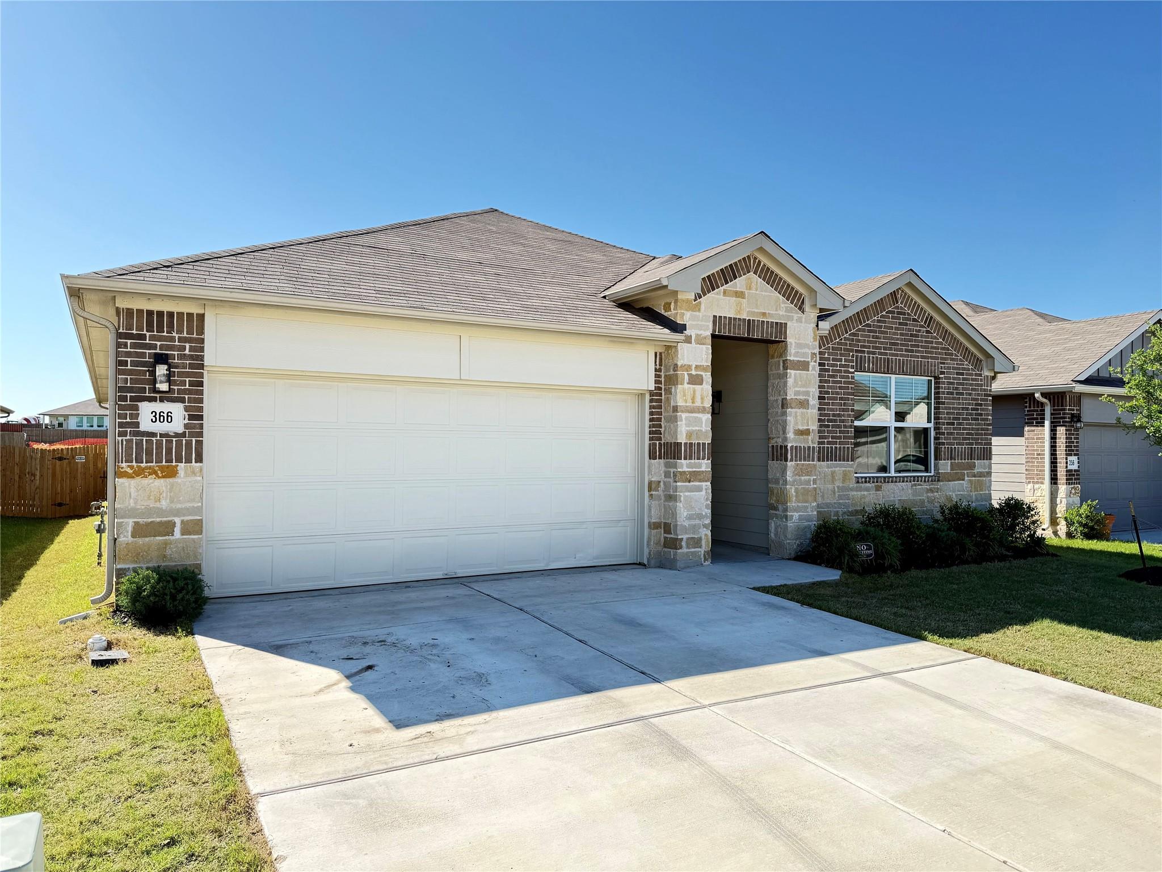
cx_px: 581
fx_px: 806
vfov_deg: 56.8
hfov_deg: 71.6
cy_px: 436
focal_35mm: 24
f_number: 1.78
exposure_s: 1/649
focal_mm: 6.76
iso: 80
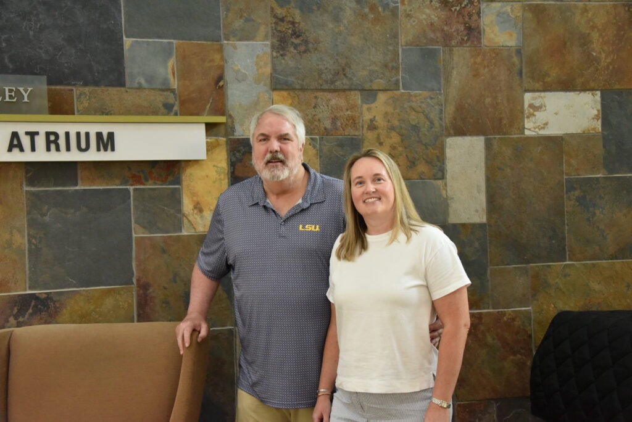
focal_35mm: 55
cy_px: 211
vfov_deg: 24.7
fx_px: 966
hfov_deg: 36.2
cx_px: 316
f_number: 6.3
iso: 10000
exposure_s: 1/160
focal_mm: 55
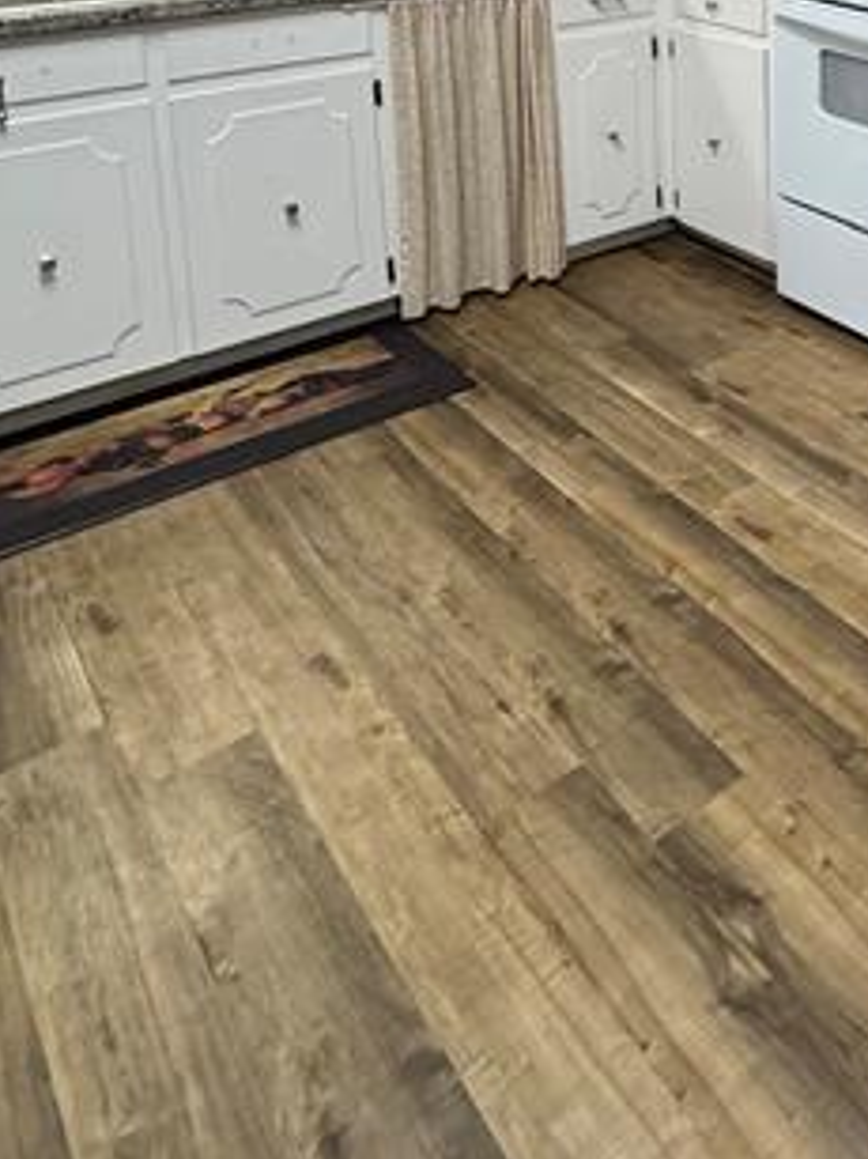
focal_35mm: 35
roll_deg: -1.0
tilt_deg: -10.7
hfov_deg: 34.3
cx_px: 989
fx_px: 1171
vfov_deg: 44.4
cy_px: -11
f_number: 2.2
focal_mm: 2.22
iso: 250
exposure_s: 1/120
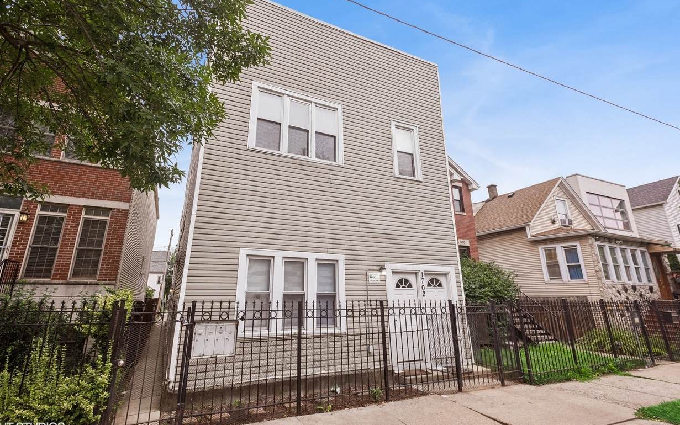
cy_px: 201
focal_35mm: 18
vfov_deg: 65.0
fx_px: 334
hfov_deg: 91.0
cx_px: 328
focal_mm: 17
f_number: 8
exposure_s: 1/640
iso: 1000
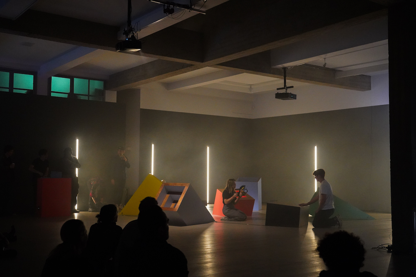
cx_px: 208
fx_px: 474
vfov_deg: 32.6
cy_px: 138
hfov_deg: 47.4
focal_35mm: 41
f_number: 4
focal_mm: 41
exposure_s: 1/100
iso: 12800
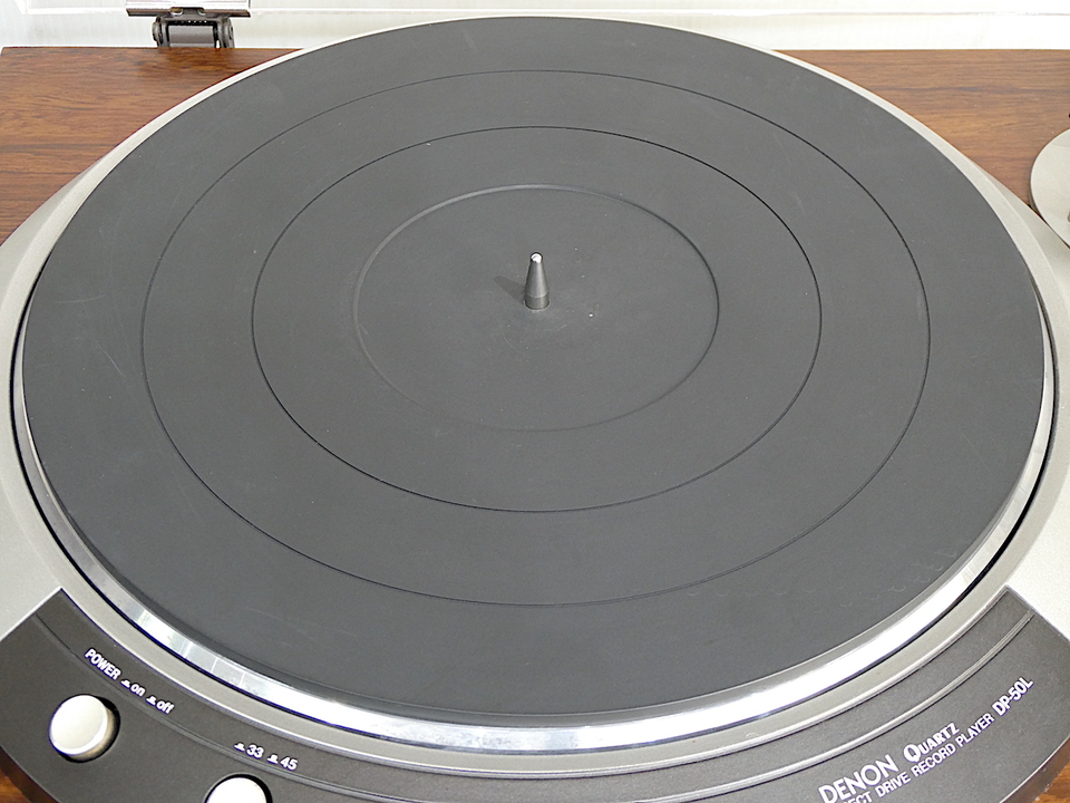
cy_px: 402
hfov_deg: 33.8
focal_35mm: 57
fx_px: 1762
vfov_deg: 25.7
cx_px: 535
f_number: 4.2
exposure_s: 1/6
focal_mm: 10.3
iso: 200
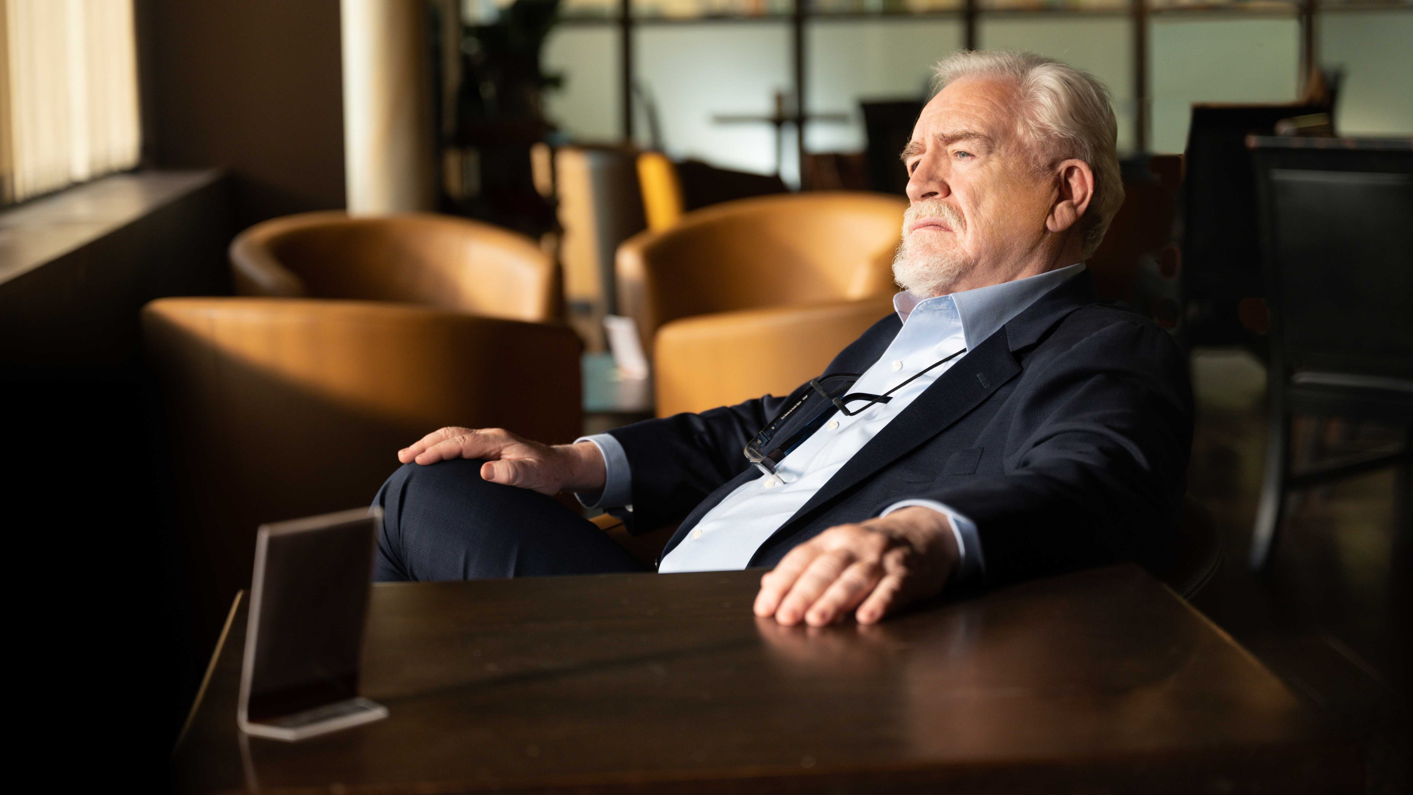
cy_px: 328
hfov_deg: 28.6
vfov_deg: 16.3
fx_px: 2773
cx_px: 703
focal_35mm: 74
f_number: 2.8
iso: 800
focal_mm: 70
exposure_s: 1/200
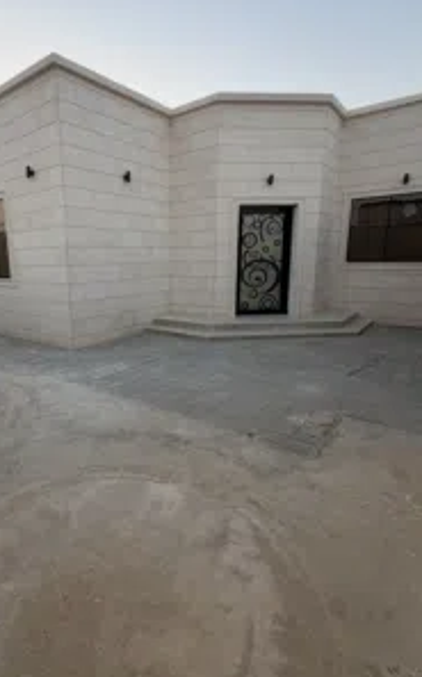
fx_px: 369
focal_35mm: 20
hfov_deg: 58.4
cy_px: 337
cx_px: 146
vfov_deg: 85.1
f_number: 2.2
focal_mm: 2.22
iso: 40
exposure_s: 1/142
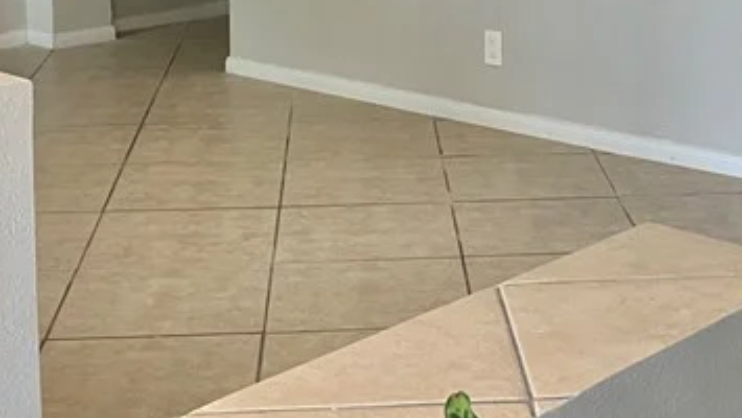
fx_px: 1732
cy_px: -44
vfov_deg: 13.5
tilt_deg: -7.1
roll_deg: -1.3
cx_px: 543
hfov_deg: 24.0
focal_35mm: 88
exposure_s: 1/60
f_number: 1.8
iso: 200
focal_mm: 3.99
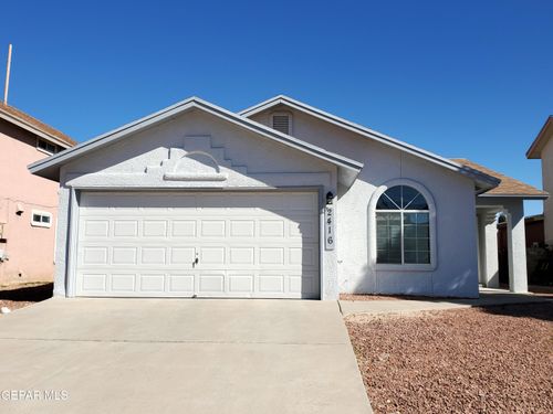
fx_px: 415
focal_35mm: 26
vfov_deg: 53.1
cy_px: 207
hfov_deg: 67.3
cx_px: 276
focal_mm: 4.3
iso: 50
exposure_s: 1/2912
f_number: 2.4
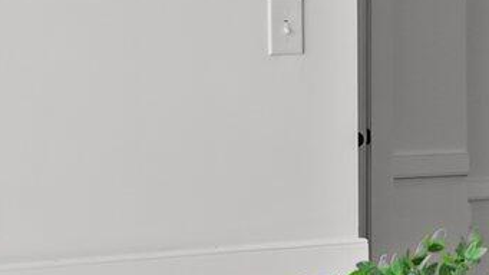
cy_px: -64
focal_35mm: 107
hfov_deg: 19.7
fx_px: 1388
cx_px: 422
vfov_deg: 11.1
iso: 400
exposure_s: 1/125
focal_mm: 17
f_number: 5
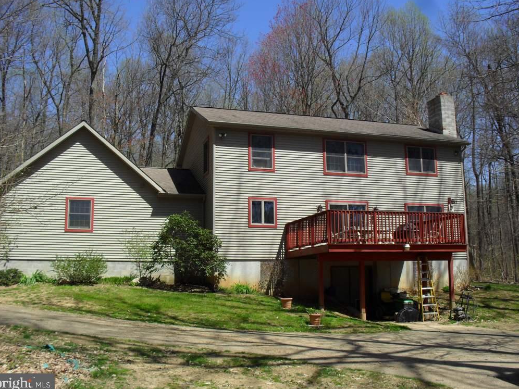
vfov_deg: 39.7
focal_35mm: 36
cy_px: 195
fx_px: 540
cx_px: 256
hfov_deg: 51.4
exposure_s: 1/180
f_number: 8.4
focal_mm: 6.3
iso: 100
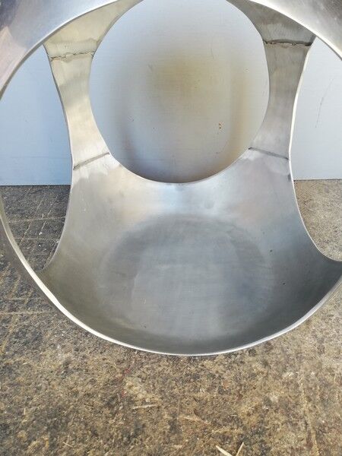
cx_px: 171
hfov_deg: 53.1
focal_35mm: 26
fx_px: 343
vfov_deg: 67.3
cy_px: 228
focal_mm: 3.81
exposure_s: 1/50
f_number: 2.2
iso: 64
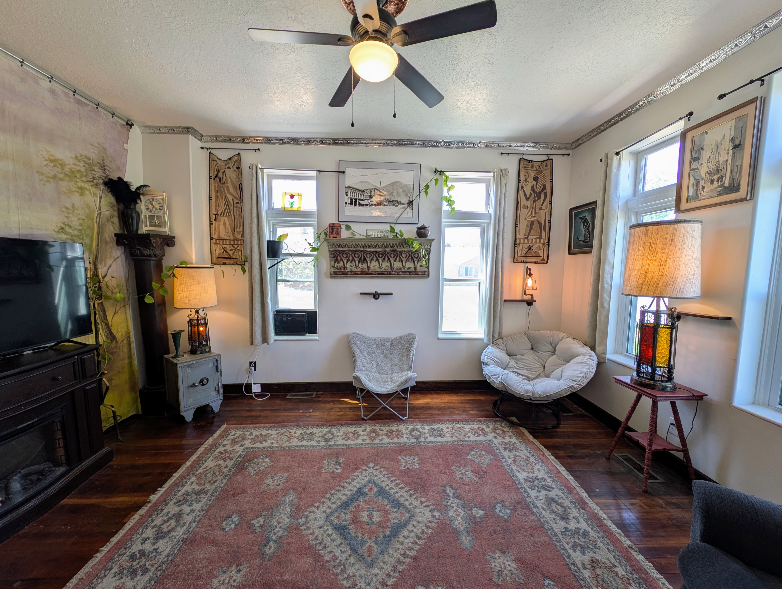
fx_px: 271
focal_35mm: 12
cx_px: 391
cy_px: 294
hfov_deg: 110.5
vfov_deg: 94.6
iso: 63
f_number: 1.95
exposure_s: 1/120
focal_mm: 2.23
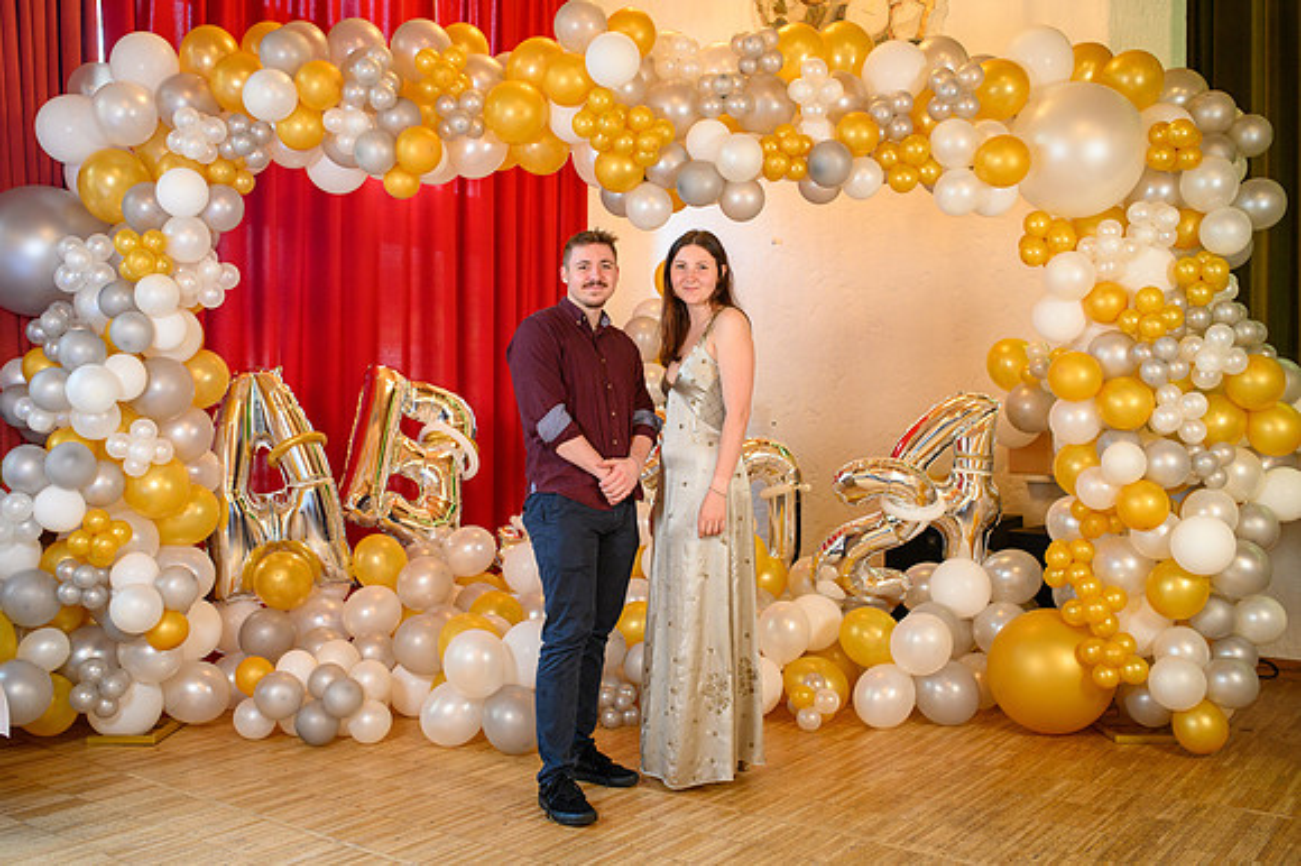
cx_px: 620
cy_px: 413
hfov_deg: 52.4
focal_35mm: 37
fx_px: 1322
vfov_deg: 36.2
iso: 1250
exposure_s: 1/100
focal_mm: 35
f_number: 3.5
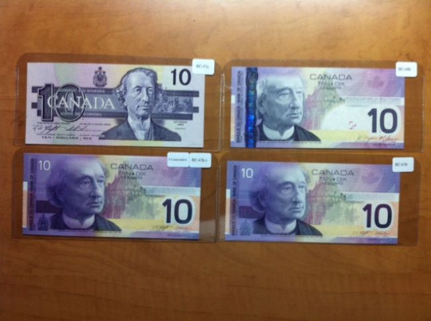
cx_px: 216
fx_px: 435
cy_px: 160
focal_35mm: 35
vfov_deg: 40.6
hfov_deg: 52.7
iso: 100
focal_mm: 3.85
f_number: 2.8
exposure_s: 1/15
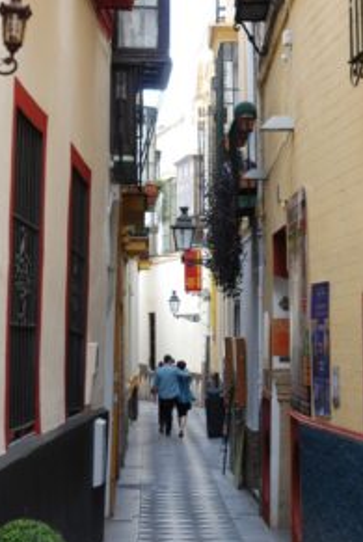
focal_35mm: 80
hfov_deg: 17.1
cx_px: 202
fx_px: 1203
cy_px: 315
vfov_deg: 25.3
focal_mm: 31
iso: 200
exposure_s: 1/80
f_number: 4.5
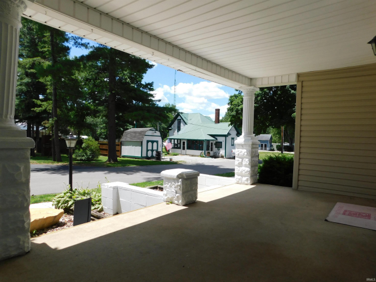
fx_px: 250
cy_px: 141
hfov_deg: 73.9
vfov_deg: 58.9
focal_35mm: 23
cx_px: 188
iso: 125
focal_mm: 4
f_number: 3
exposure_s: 1/1000
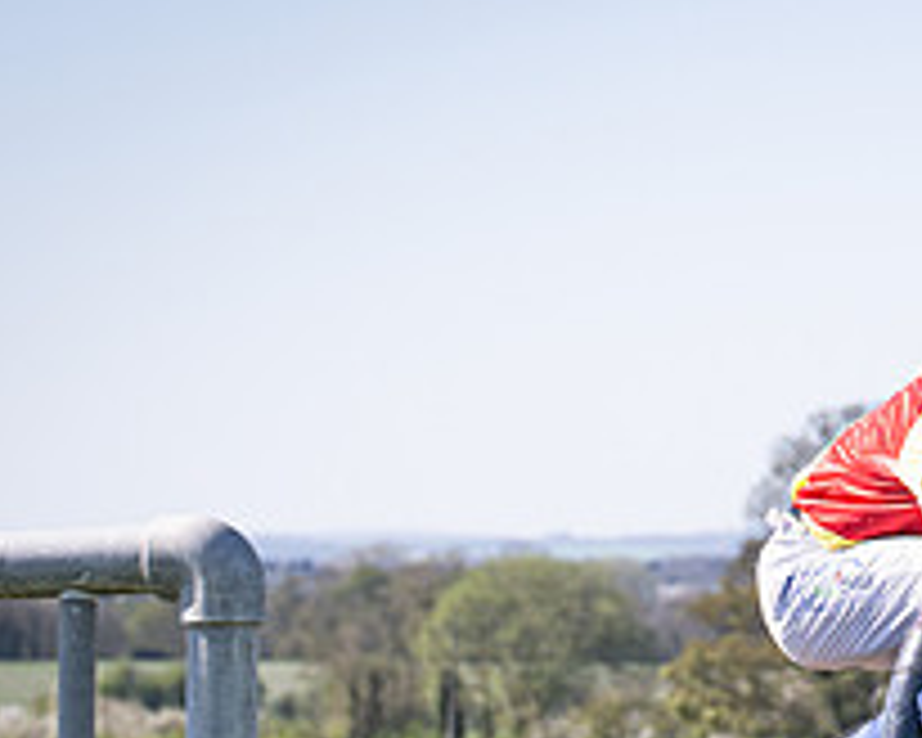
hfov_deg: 7.2
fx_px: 7259
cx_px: 1073
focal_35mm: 266
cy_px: 817
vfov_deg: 5.8
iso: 200
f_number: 4
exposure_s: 1/1600
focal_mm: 70
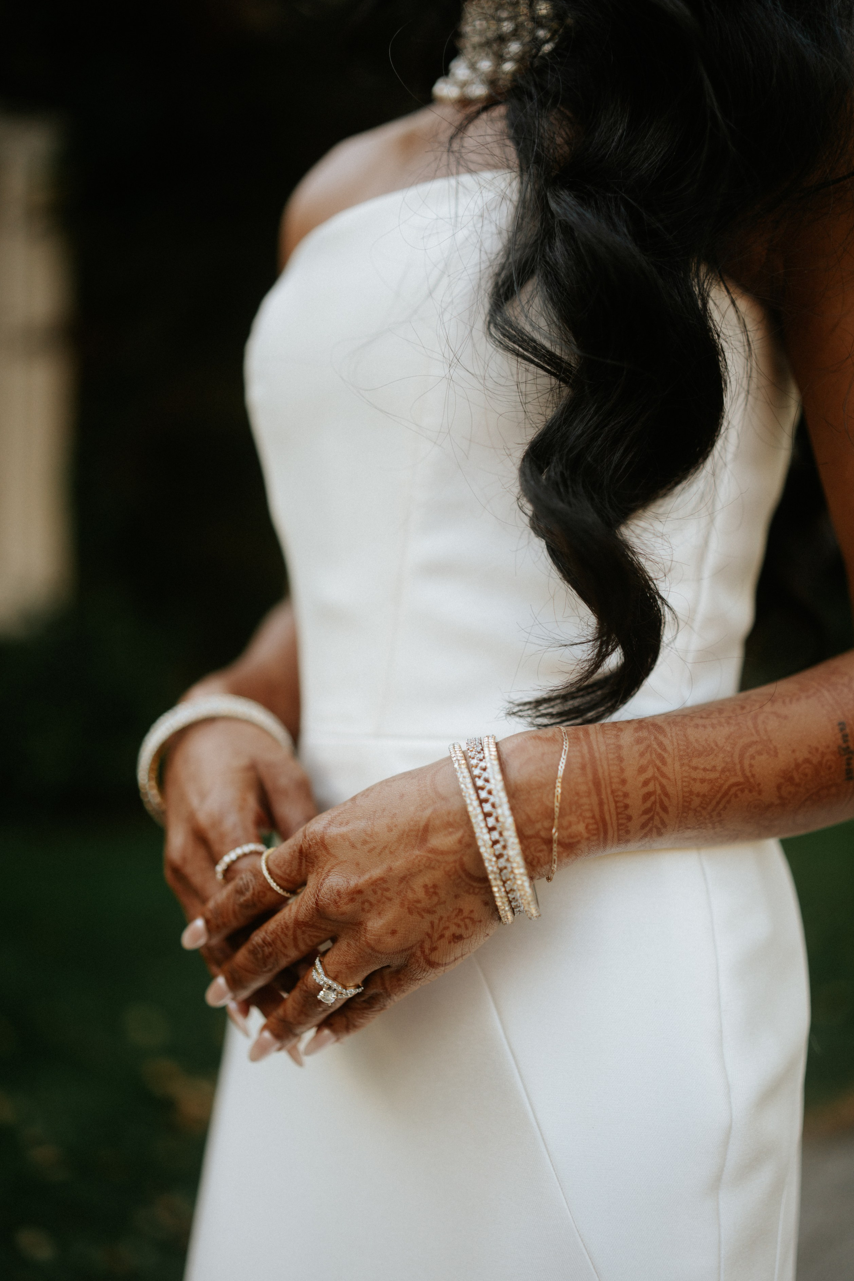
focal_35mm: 38
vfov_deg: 50.7
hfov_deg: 35.0
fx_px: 1352
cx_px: 458
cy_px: 657
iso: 160
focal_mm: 35
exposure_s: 1/400
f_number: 1.4
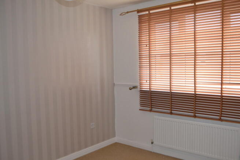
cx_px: 120
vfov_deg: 40.0
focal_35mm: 33
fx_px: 220
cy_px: 80
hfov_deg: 57.2
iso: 400
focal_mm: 22
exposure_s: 1/80
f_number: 4
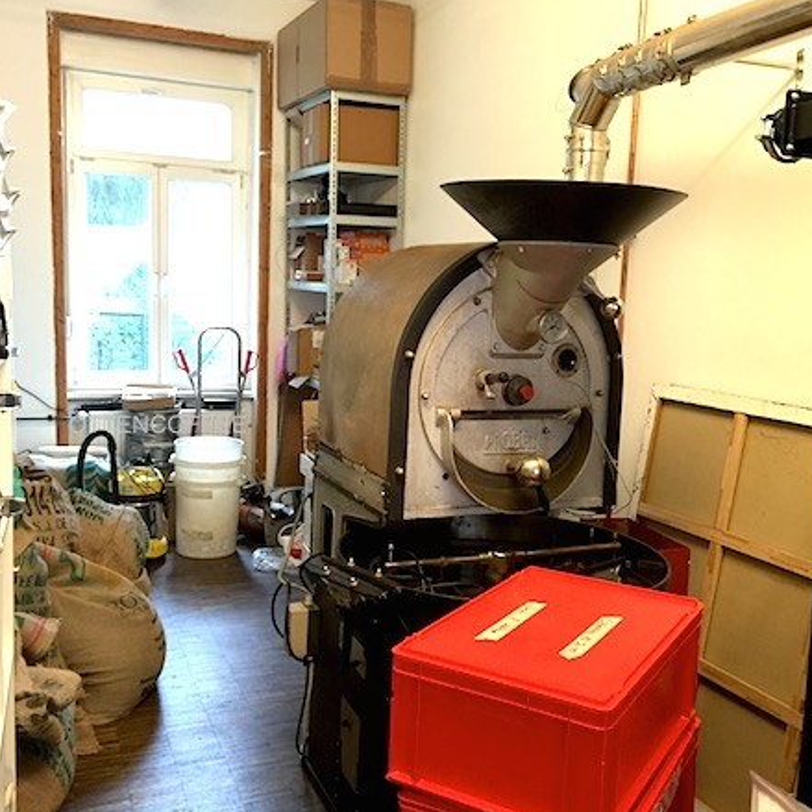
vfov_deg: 47.2
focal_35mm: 35
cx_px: 414
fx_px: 929
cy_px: 433
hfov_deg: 47.2
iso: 250
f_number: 2.2
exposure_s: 1/33
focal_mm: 4.15
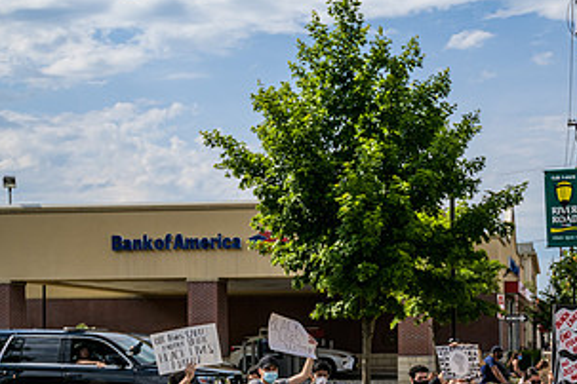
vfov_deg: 19.9
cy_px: 356
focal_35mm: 67
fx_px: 1074
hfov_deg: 29.0
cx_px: 503
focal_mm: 35
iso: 200
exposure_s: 1/4000
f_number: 4
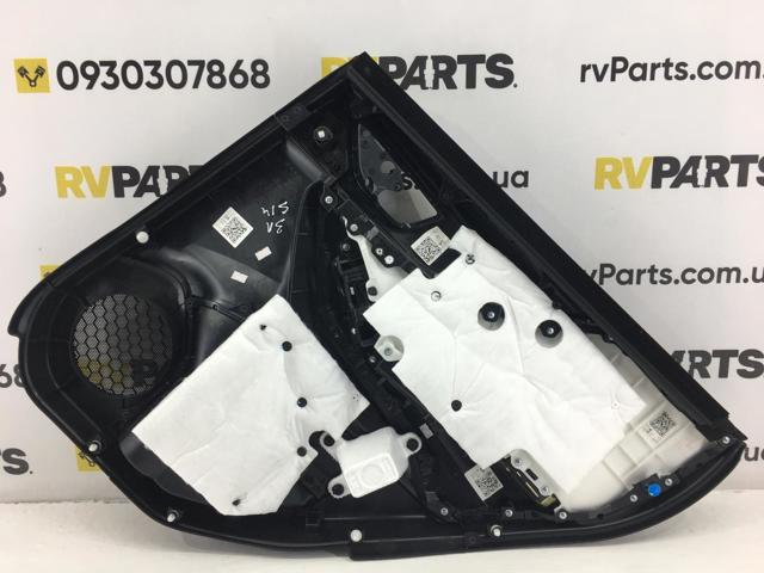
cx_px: 382
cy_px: 286
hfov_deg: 61.7
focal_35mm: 29
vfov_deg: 48.2
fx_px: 640
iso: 32
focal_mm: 4.15
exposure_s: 1/50
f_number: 2.2
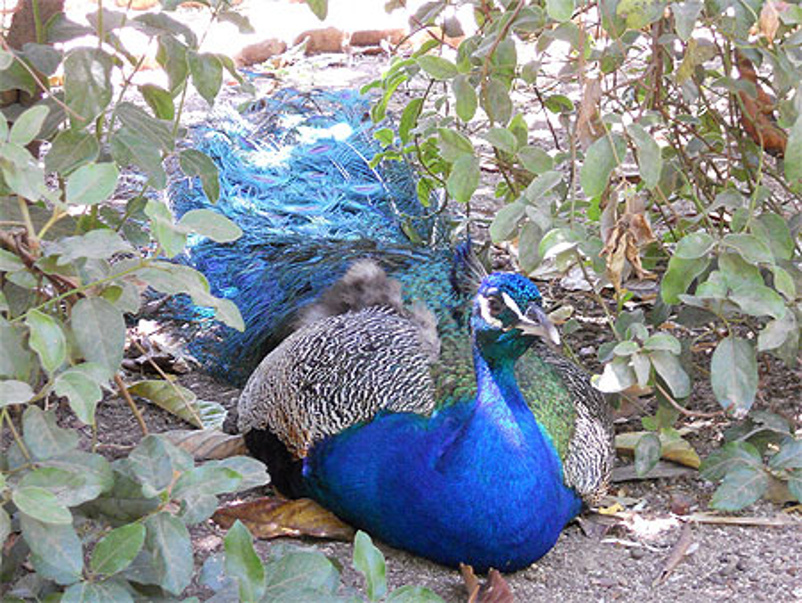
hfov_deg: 21.3
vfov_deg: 16.1
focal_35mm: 92
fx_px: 2133
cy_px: 302
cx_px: 401
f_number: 5.4
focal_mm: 16.5
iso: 400
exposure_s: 1/25
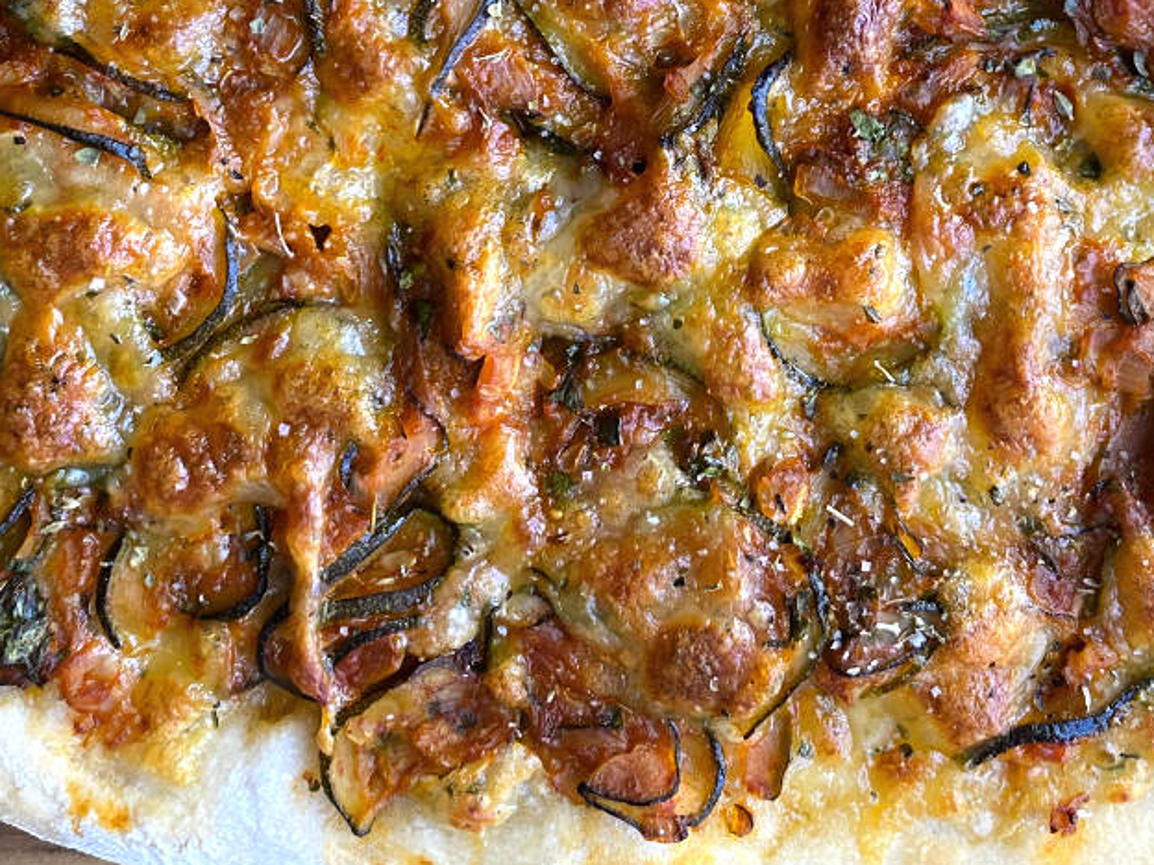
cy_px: 140
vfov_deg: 28.3
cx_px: 690
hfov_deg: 38.0
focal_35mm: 50
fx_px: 1667
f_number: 1.8
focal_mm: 4.2
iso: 125
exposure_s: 1/50
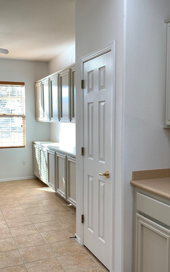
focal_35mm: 37
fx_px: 274
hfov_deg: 34.4
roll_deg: +0.7
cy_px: 136
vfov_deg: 52.7
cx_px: 78
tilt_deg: -5.2
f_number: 1.8
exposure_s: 1/60
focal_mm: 4.25
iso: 64
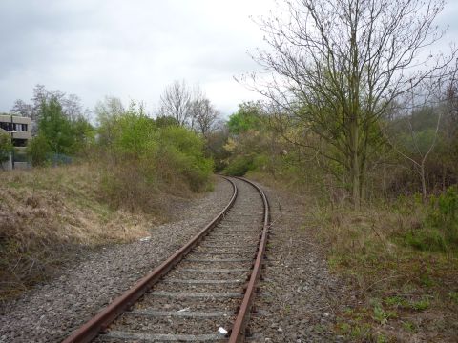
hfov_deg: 56.8
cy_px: 172
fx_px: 423
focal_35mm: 32
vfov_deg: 44.2
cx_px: 229
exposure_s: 1/250
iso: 100
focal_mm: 5.2
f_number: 4
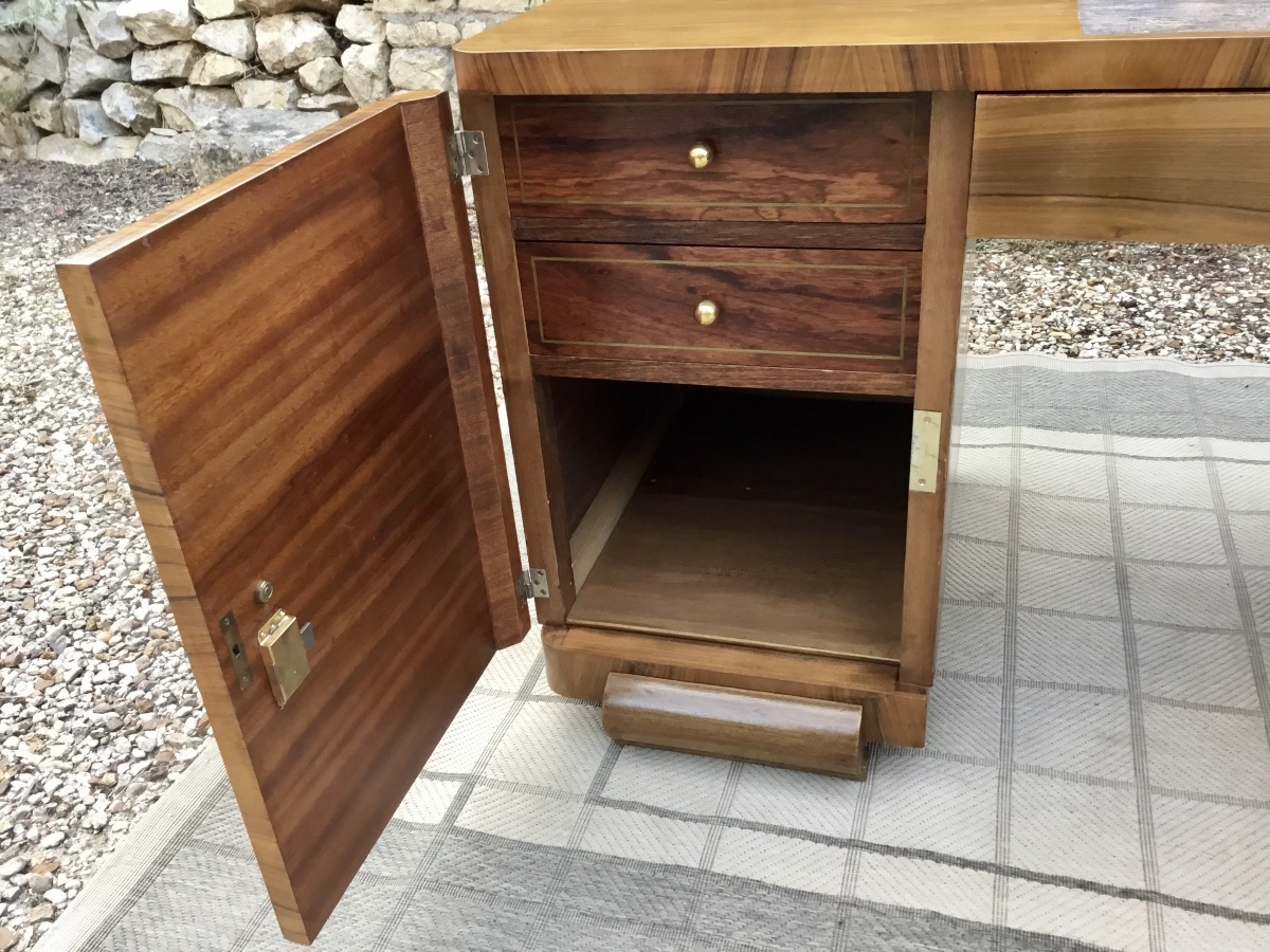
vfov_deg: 45.4
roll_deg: +1.8
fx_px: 1137
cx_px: 635
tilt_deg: -26.7
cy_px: 476
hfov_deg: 58.4
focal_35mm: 31
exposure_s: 1/33
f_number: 2.4
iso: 50
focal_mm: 3.3
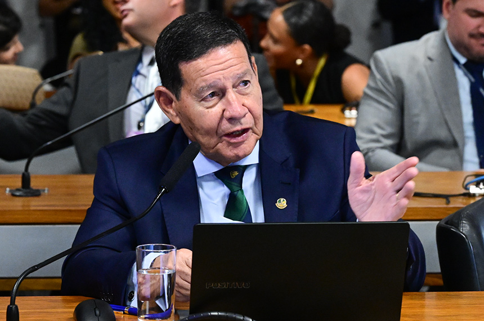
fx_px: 1543
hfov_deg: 17.8
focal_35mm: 115
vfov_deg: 11.9
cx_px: 242
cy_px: 160
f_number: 4.5
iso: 5000
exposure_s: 1/160
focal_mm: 77
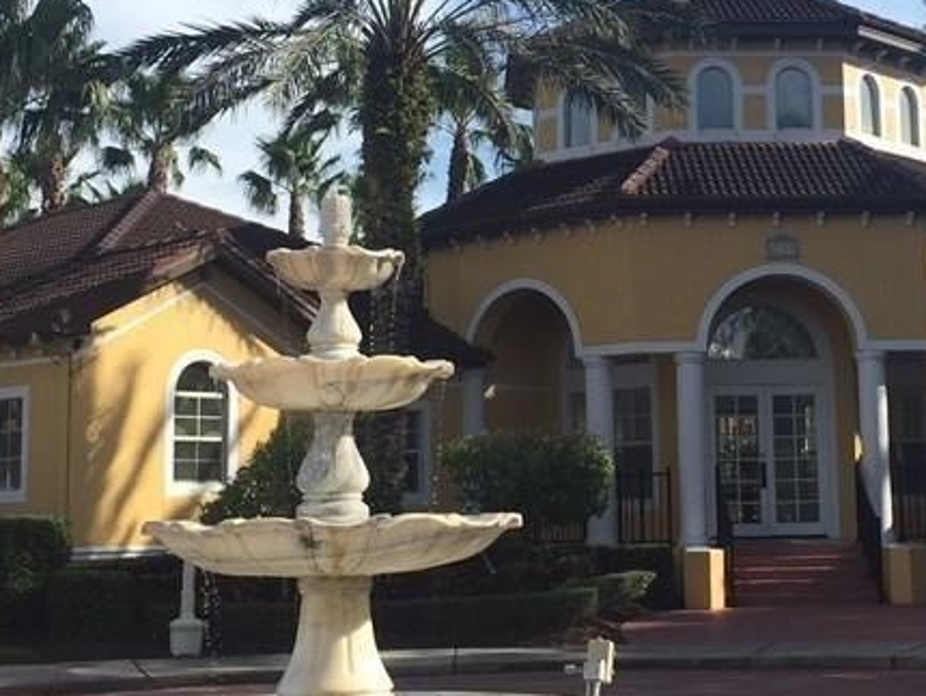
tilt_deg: +9.6
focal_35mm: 69
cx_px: 635
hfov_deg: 27.9
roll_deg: +1.4
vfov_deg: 21.2
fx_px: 1847
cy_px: 228
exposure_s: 1/1582
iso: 32
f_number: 2.2
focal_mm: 4.15
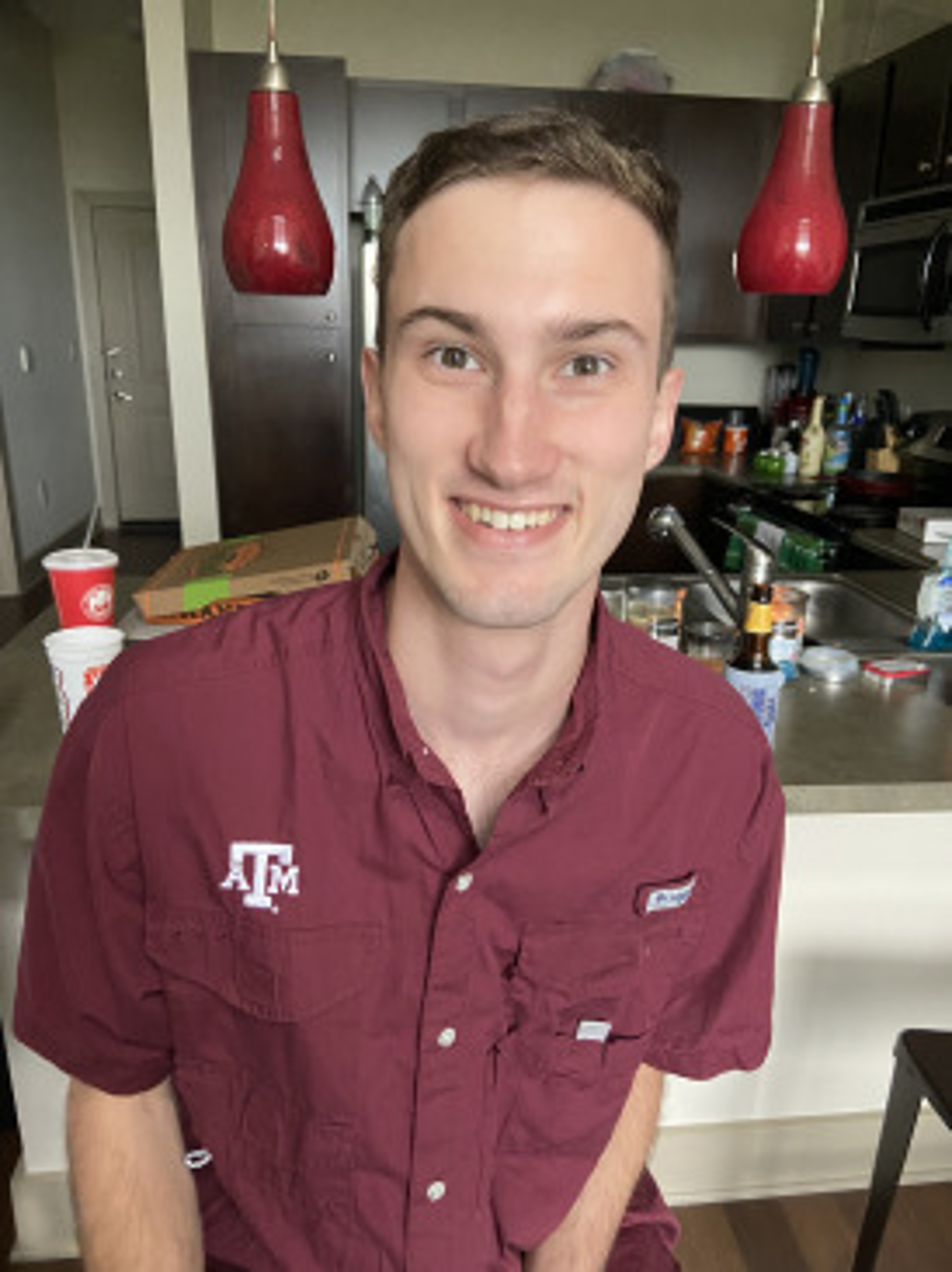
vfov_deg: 67.3
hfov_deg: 53.0
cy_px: 636
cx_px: 476
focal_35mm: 26
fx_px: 955
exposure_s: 1/60
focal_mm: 4.25
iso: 250
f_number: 1.8
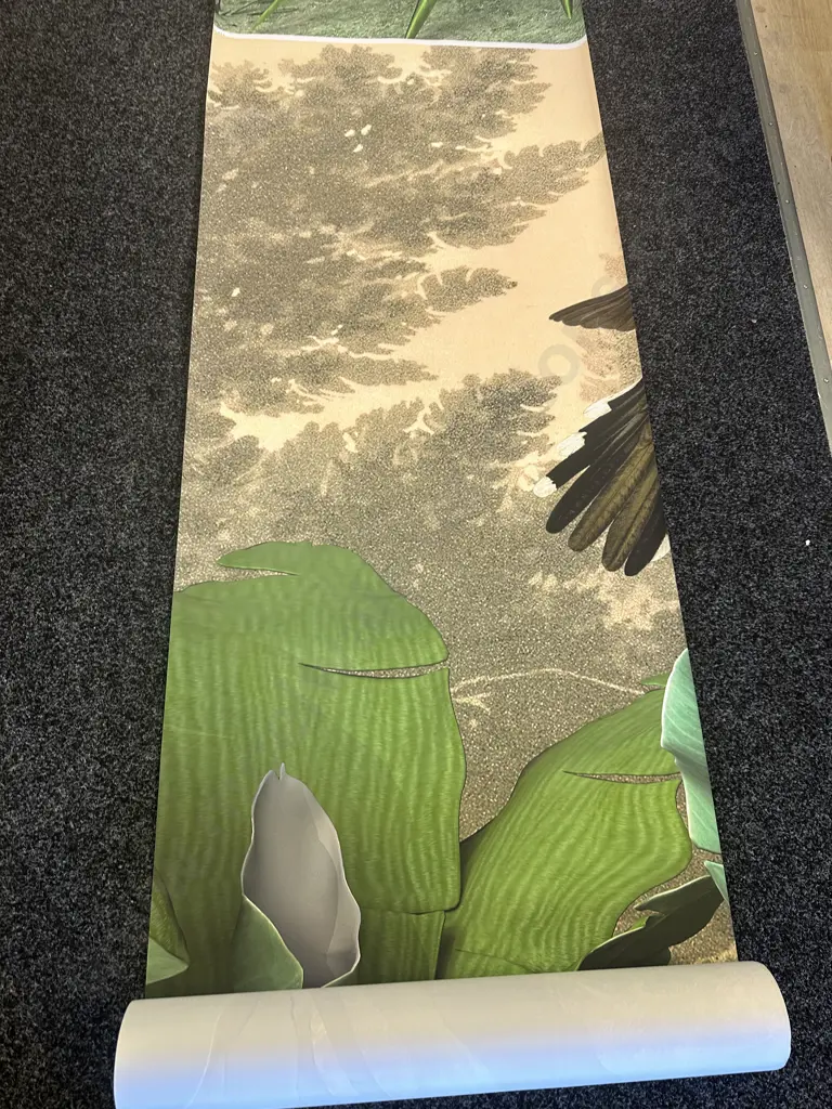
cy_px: 554
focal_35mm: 24
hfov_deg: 56.8
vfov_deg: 71.6
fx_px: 769
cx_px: 416
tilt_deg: -68.8
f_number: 1.78
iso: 125
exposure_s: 1/50
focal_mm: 6.86
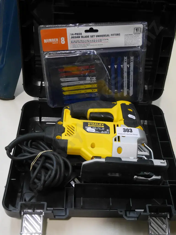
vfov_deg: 42.9
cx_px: 88
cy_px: 118
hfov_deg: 32.9
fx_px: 298
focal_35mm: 44
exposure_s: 1/125
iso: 3200
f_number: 4.9
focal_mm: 22
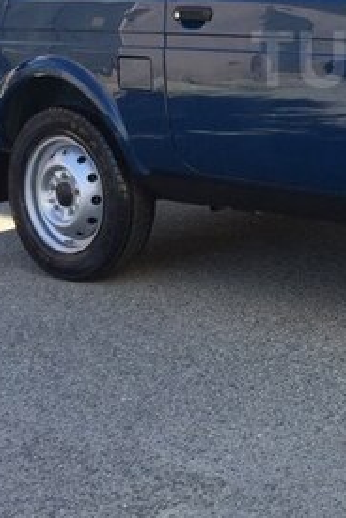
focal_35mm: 72
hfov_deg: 17.8
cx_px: 444
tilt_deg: -4.4
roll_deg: +0.8
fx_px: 1038
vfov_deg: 27.2
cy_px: 59
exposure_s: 1/471
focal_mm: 4.15
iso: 32
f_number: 2.2
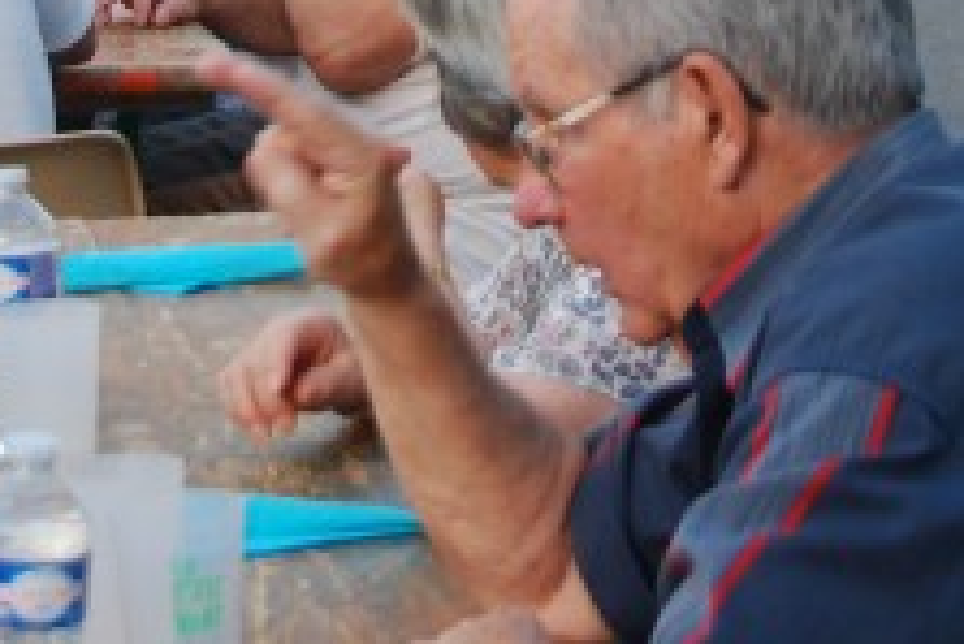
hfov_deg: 9.7
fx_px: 5654
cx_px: 363
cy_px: -341
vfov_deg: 6.4
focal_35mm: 211
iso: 200
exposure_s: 1/100
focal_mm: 35
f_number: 5
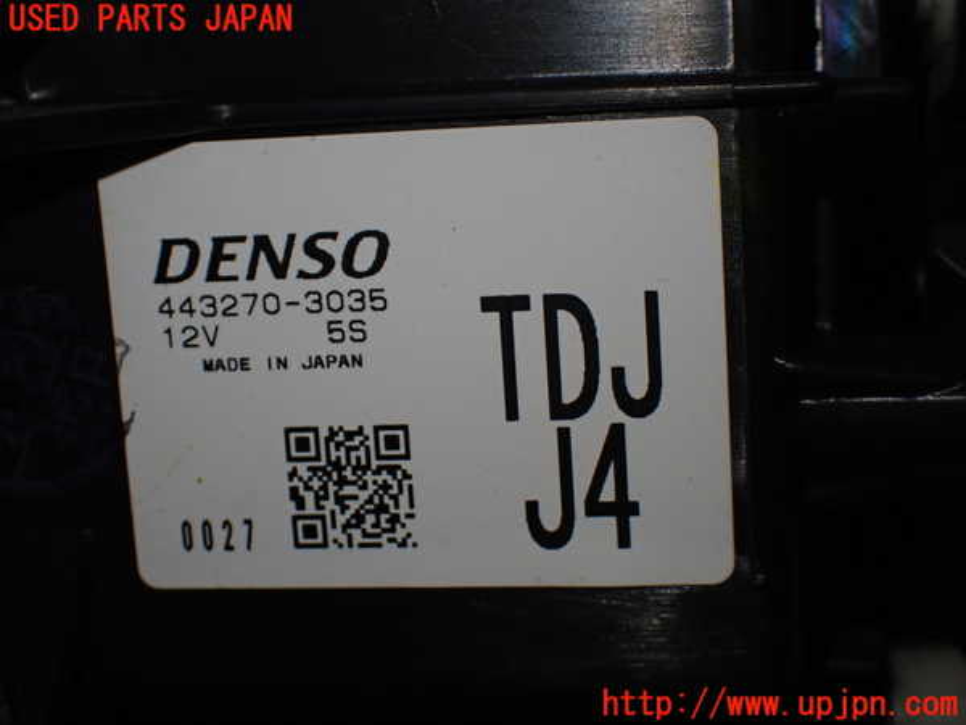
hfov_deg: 31.2
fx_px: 1730
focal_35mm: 62
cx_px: 483
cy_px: 362
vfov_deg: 23.7
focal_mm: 11.09
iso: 400
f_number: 3.6
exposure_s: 1/250
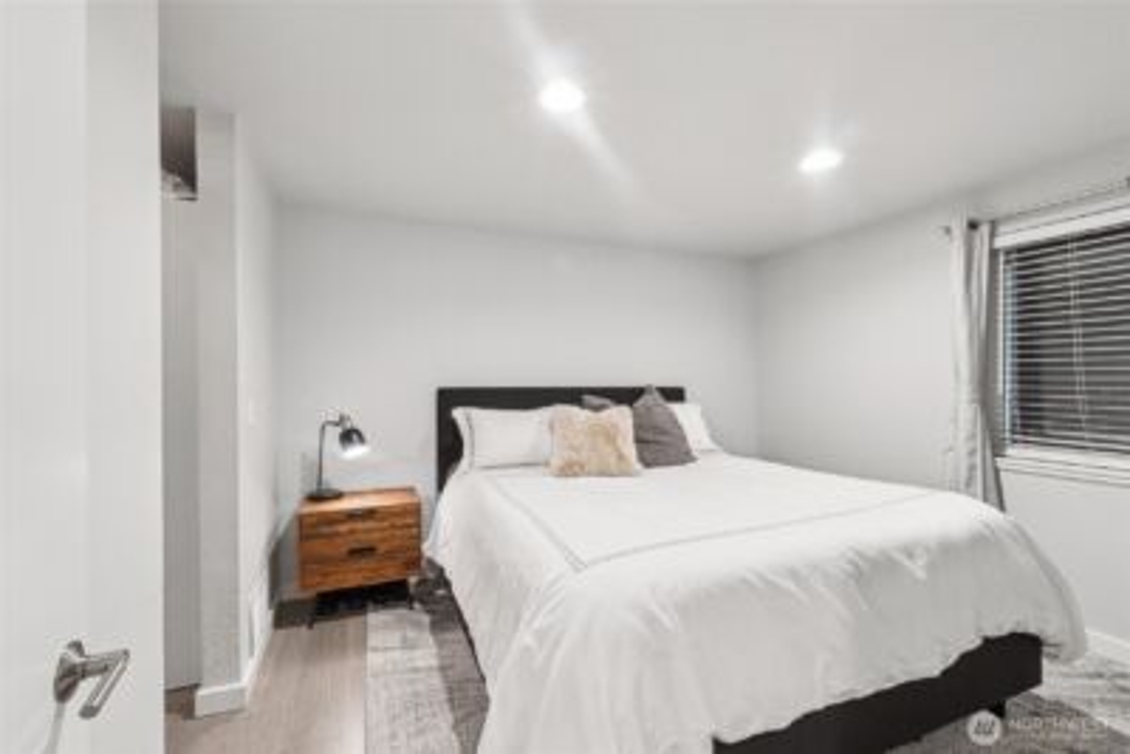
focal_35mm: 15
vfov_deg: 77.4
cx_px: 565
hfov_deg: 100.4
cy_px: 377
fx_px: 471
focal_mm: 10
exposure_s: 1/1.67
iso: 250
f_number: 9
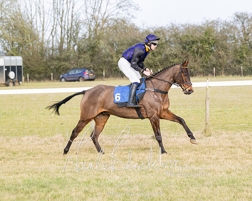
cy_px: 112
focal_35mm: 164
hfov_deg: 11.8
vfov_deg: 9.4
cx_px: 163
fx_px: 1222
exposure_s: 1/1600
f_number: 5
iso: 800
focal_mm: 130
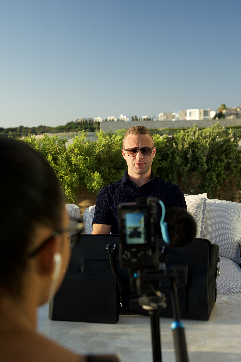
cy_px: 181
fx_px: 442
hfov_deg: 30.5
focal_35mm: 44
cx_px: 120
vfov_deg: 44.5
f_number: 5
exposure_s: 1/200
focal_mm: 44
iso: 200
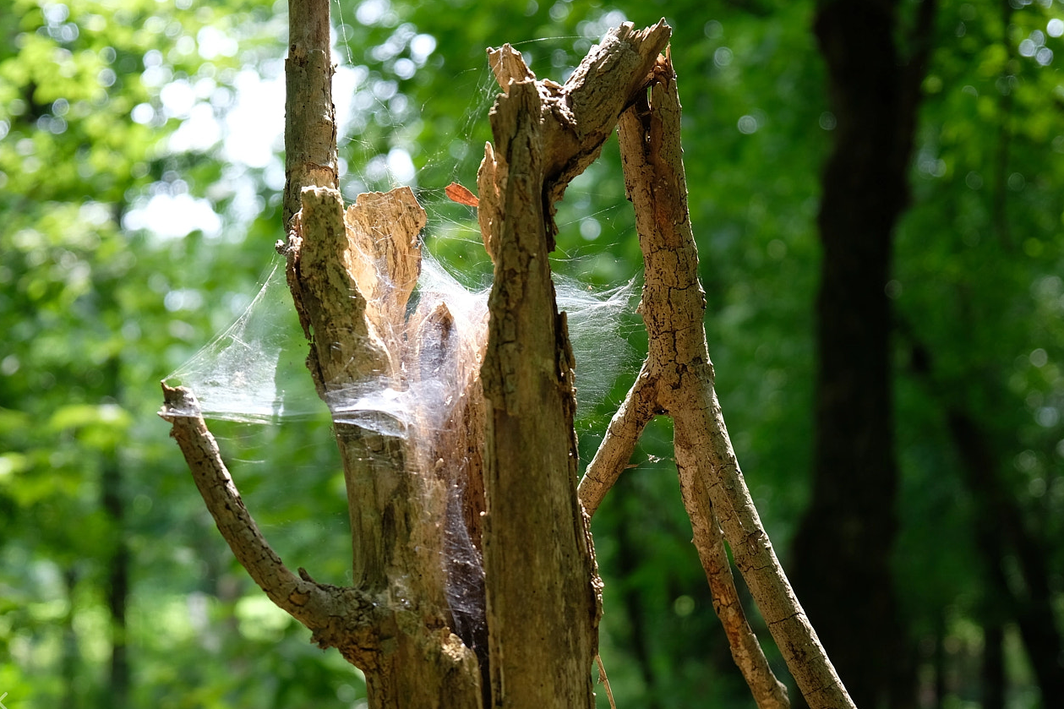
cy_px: 372
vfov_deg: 18.2
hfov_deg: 27.0
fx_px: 2216
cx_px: 474
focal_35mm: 75
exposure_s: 1/110
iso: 200
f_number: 3.6
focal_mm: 39
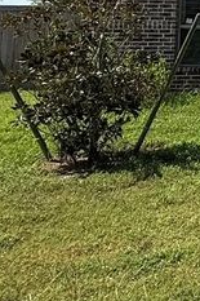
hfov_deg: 15.2
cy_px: 5
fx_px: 534
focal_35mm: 64
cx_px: 444
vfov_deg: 29.5
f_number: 2.2
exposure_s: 1/1399
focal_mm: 2.22
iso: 50
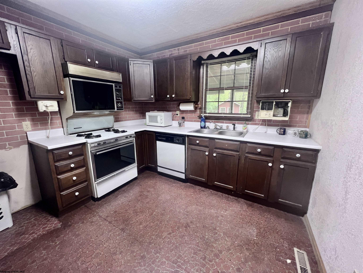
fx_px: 136
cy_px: 136
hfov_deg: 106.2
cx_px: 182
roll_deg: +0.4
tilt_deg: -12.0
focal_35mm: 13
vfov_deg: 89.9
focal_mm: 1.57
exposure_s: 1/60
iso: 200
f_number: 1.8
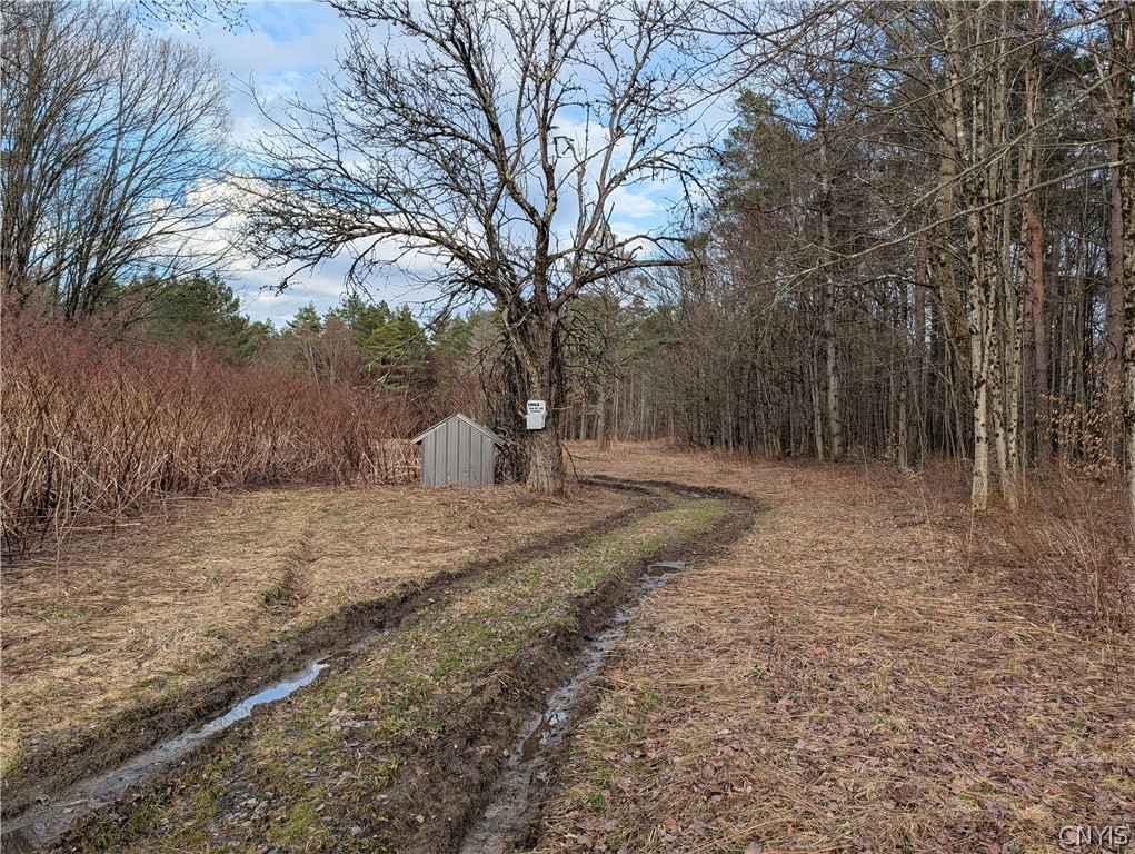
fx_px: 788
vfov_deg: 56.9
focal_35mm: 24
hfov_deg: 71.5
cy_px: 427
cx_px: 568
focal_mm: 6.9
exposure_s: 1/464
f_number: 1.68
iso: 21
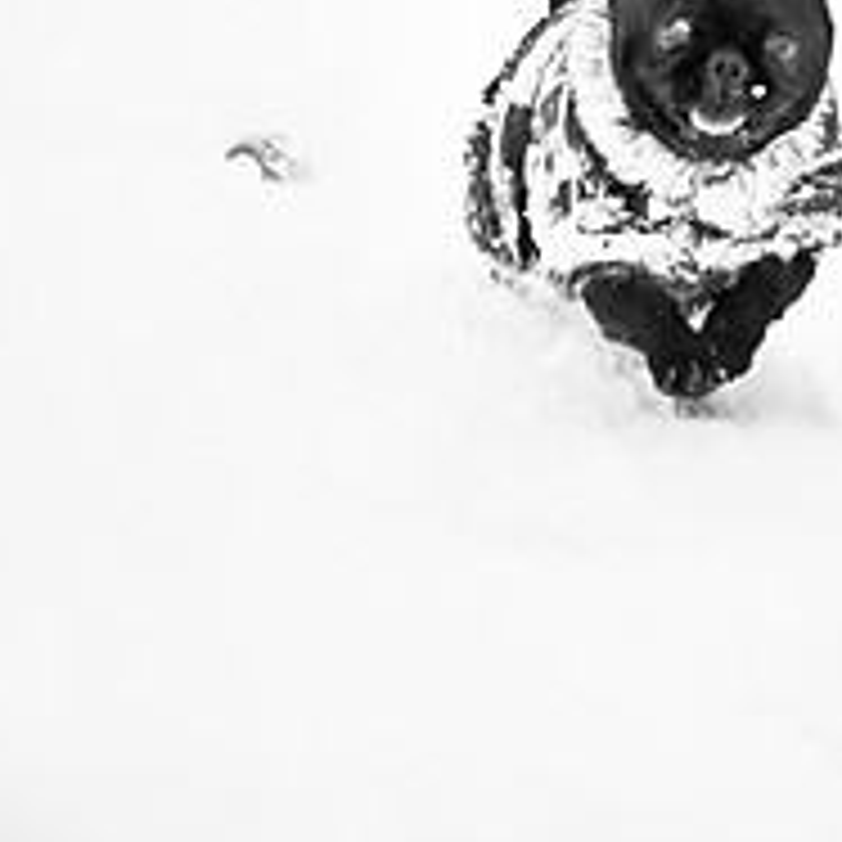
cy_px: 252
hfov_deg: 11.4
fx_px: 4210
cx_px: 610
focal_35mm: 153
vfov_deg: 11.4
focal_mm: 50
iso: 400
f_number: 3.2
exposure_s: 1/250
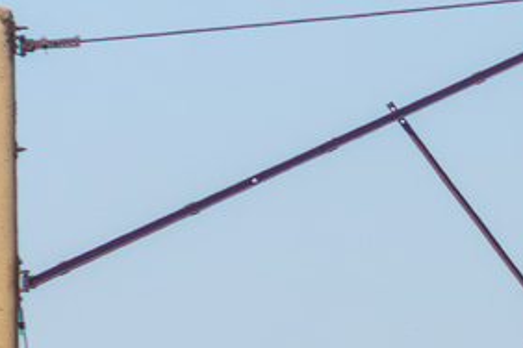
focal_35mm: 839
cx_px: 1320
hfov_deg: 2.4
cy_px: 685
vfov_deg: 1.6
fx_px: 12183
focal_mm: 105
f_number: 7.1
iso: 160
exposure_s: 1/640
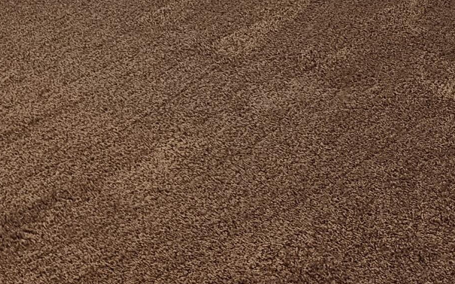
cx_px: -93
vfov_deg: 14.1
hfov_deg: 23.6
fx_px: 992
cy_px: -255
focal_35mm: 80
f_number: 1.8
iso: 250
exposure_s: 1/120
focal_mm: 6.4
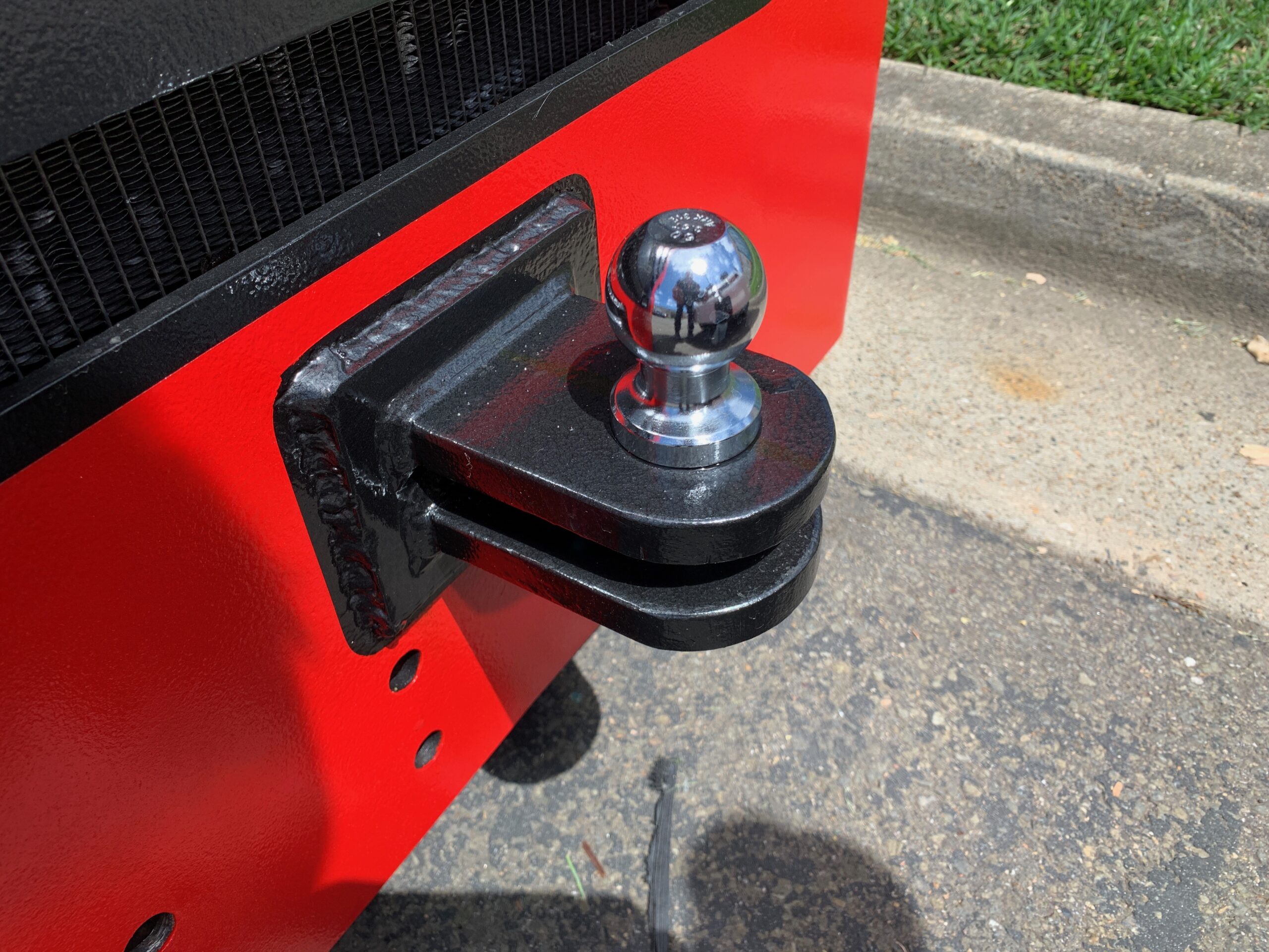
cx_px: 634
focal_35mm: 26
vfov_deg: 53.1
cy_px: 476
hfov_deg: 67.3
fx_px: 953
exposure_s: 1/1176
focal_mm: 4.25
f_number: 1.8
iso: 25
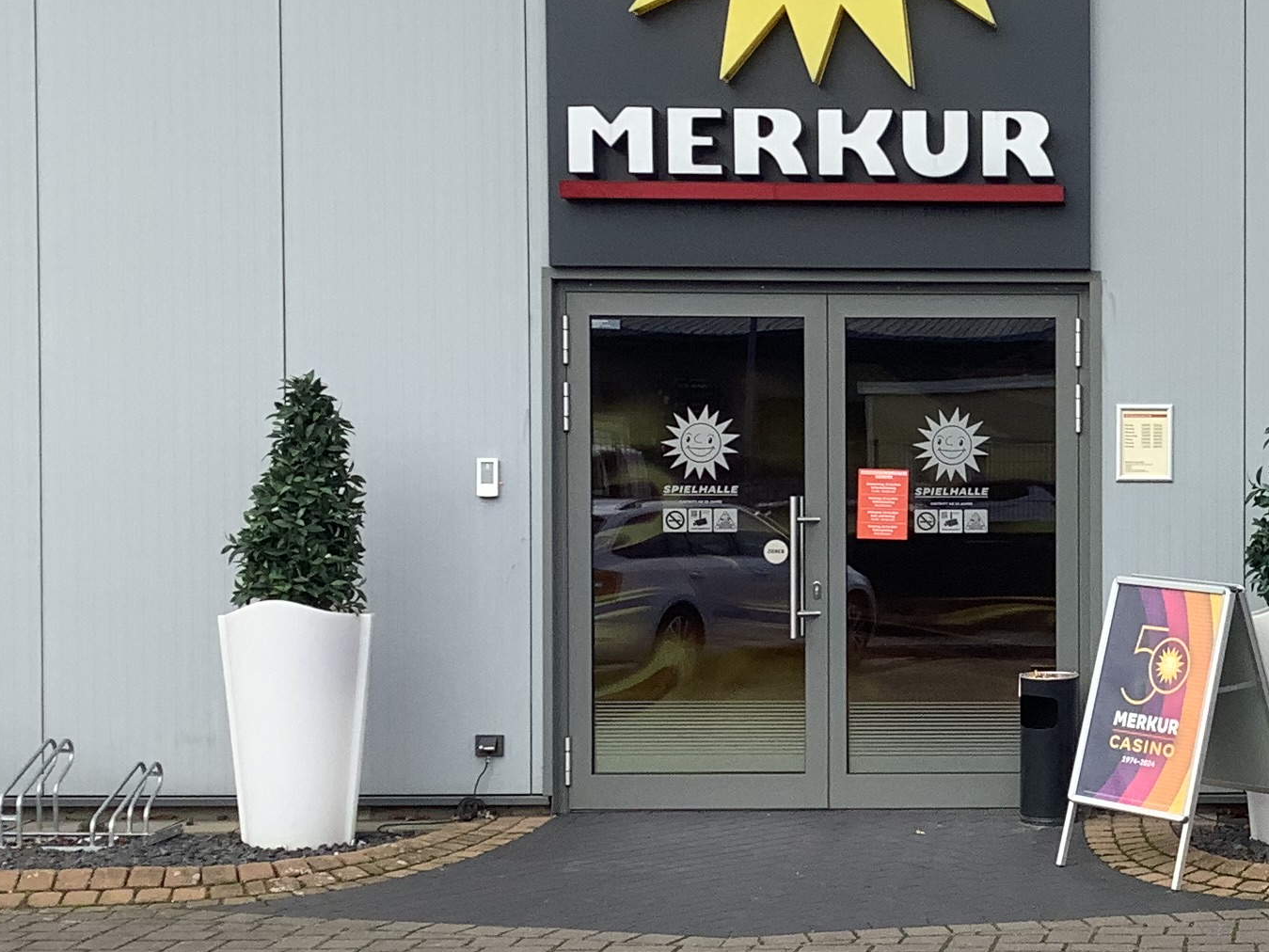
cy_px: 540
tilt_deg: -2.9
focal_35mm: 75
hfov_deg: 24.7
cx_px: 1300
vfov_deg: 19.6
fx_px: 2750
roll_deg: -0.8
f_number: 2.4
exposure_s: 1/550
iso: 25
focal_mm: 3.3
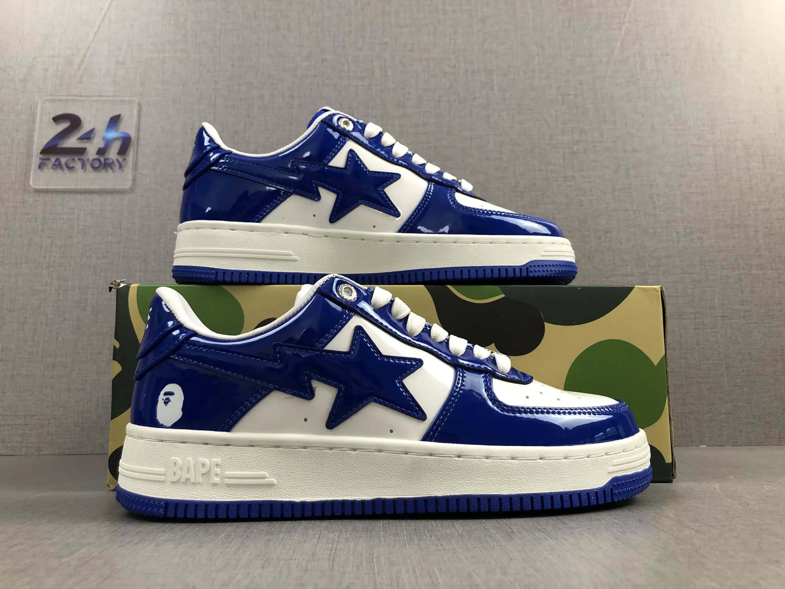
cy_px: 294
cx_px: 392
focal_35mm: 28
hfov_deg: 63.4
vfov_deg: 49.7
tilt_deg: +8.6
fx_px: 635
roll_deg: +0.8
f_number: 1.8
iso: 25
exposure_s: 1/33
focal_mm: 3.99
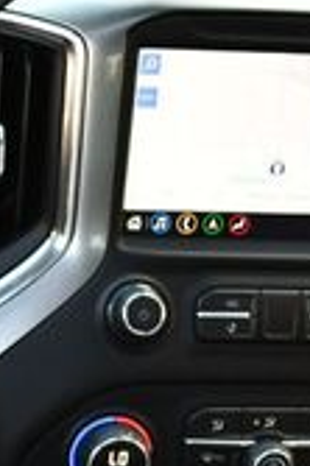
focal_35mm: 138
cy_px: 360
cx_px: -296
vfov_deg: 14.8
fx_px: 1786
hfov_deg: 9.3
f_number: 3.5
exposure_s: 1/250
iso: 800
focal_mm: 18
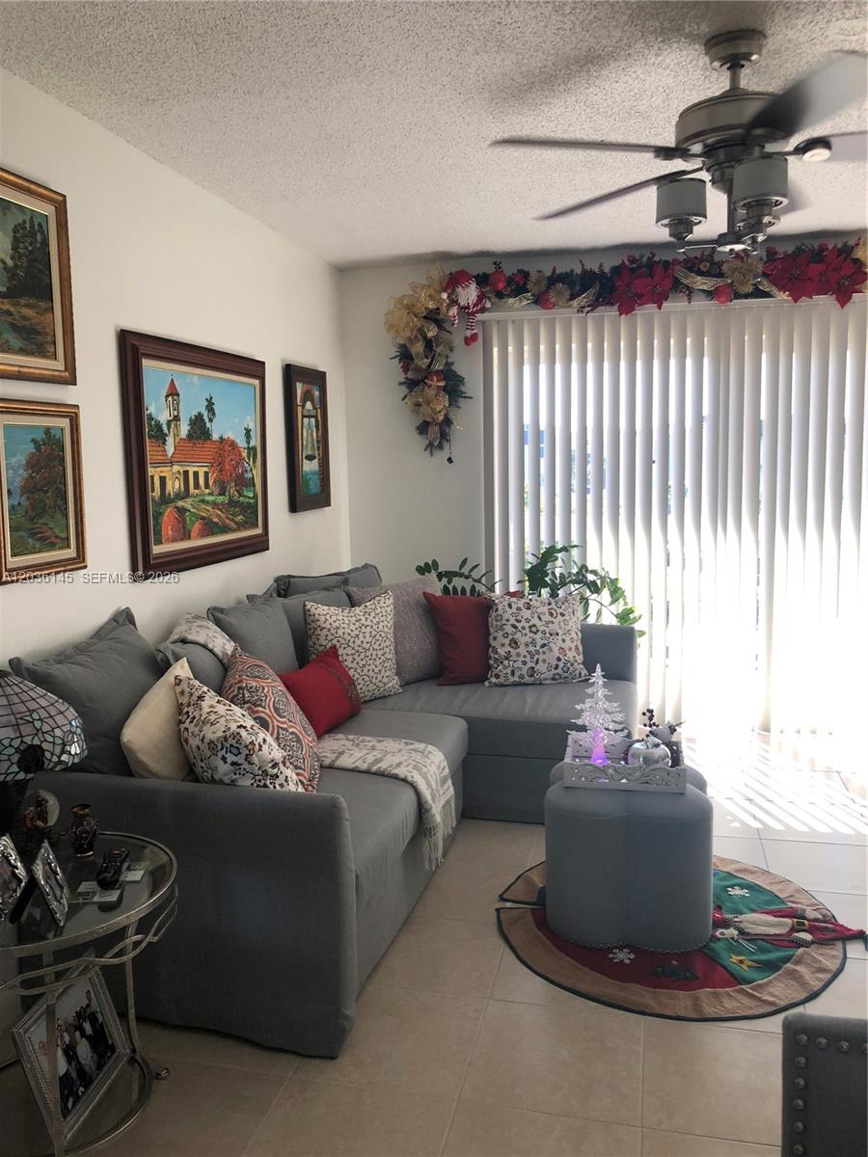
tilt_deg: -7.1
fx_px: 936
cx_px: 434
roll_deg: +2.3
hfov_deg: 49.7
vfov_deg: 63.4
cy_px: 578
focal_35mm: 28
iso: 32
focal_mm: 3.99
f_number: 1.8
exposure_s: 1/80
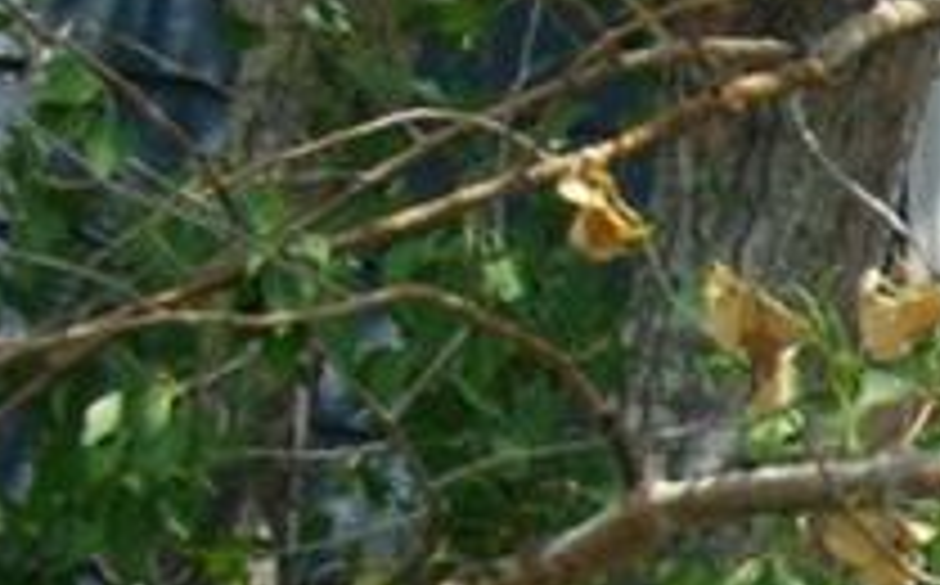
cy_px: 1649
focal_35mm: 328
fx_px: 8391
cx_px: 2766
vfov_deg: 3.9
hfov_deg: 6.0
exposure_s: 1/3000
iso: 400
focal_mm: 28
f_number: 3.5
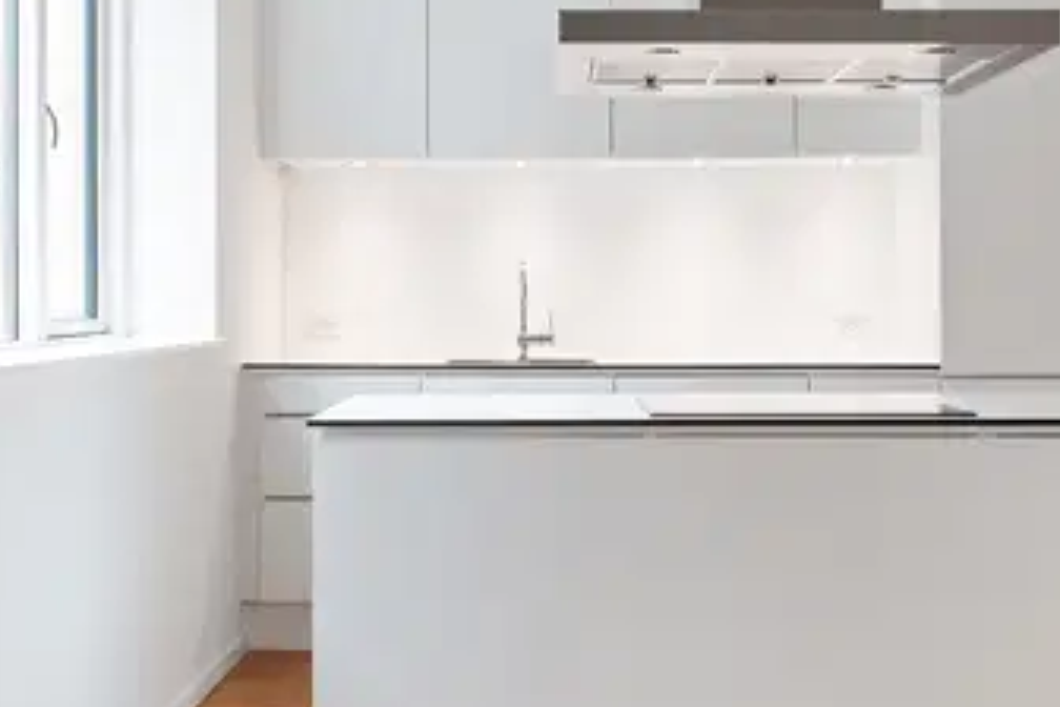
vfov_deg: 29.8
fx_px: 1325
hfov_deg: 43.6
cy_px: 284
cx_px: 536
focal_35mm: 45
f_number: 10
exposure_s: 1
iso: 200
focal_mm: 24
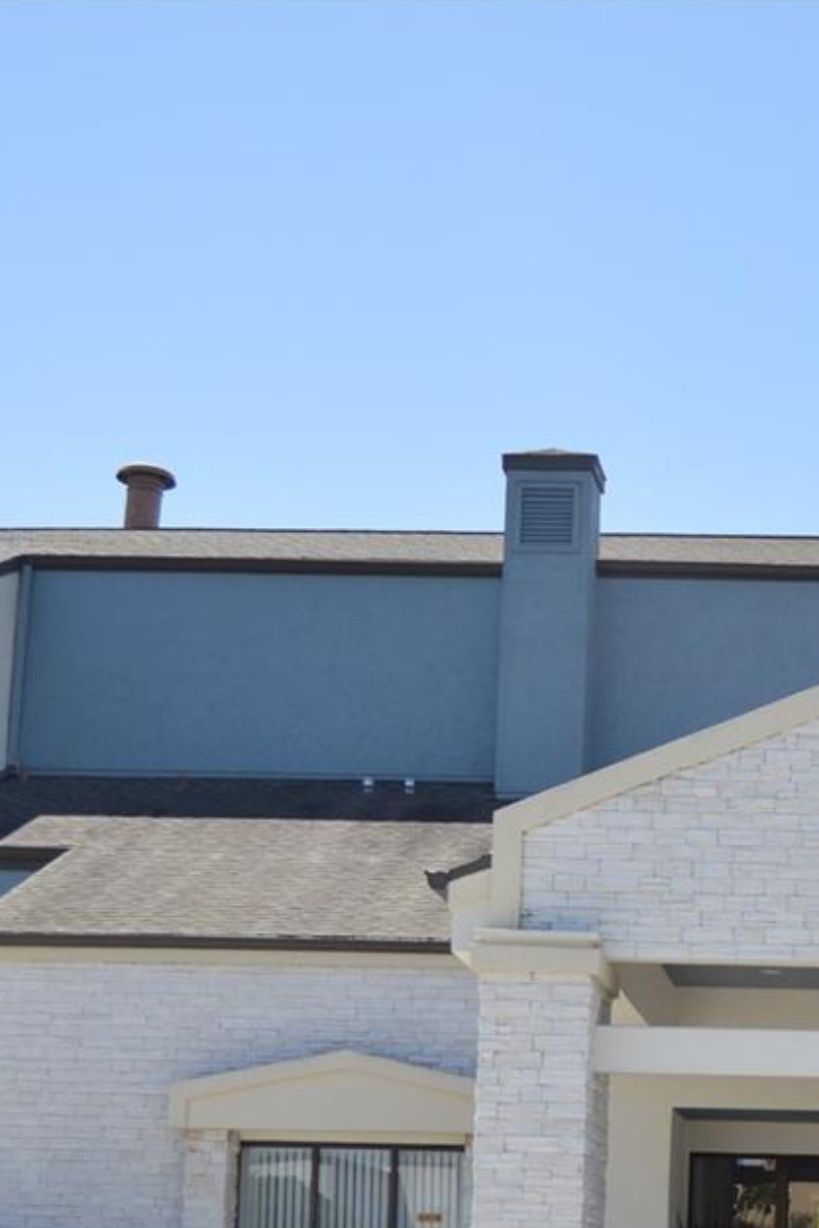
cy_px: 1038
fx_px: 2353
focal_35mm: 69
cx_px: 839
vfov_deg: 28.4
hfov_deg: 19.1
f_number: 3.5
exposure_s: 1/1600
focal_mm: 18
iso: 200
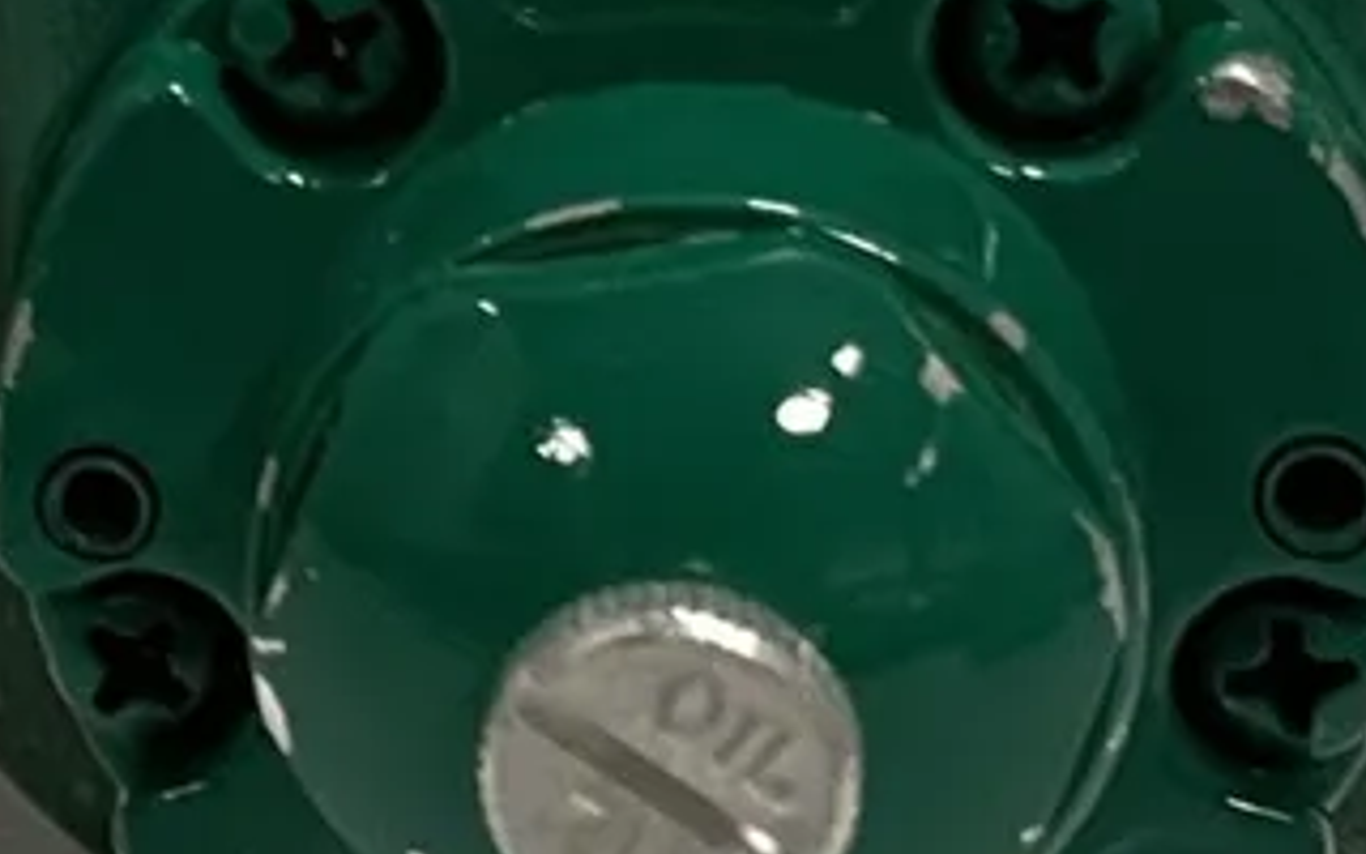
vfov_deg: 7.6
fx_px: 6403
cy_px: 90
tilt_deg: -24.7
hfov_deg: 11.6
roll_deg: -0.5
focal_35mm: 172
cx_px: -781
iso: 125
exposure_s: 1/60
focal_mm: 4.2
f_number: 1.6
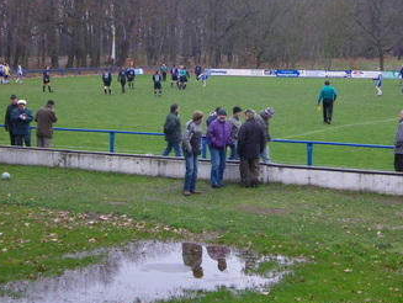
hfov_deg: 23.3
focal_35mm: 84
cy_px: 89
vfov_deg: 17.5
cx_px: 218
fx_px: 979
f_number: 3.7
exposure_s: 1/40
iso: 125
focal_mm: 9.8
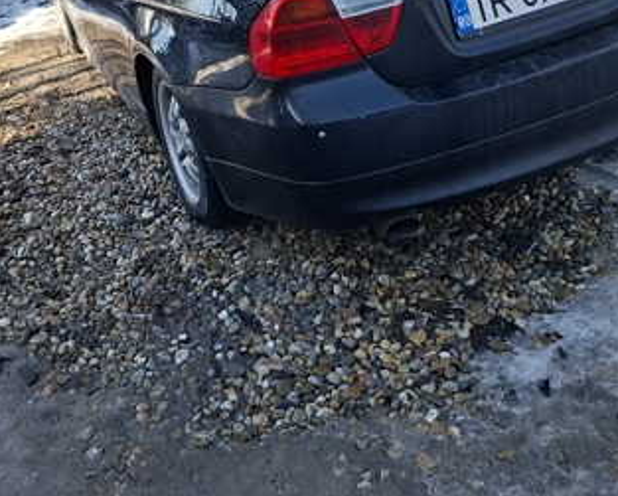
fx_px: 787
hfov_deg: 42.8
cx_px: 270
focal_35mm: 43
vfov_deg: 33.3
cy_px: 57
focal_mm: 5.54
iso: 50
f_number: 1.8
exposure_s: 1/452
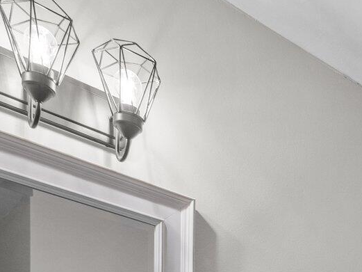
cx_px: 432
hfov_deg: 30.0
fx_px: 575
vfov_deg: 20.1
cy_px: 476
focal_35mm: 55
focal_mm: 7
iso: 400
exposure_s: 1/13
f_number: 4
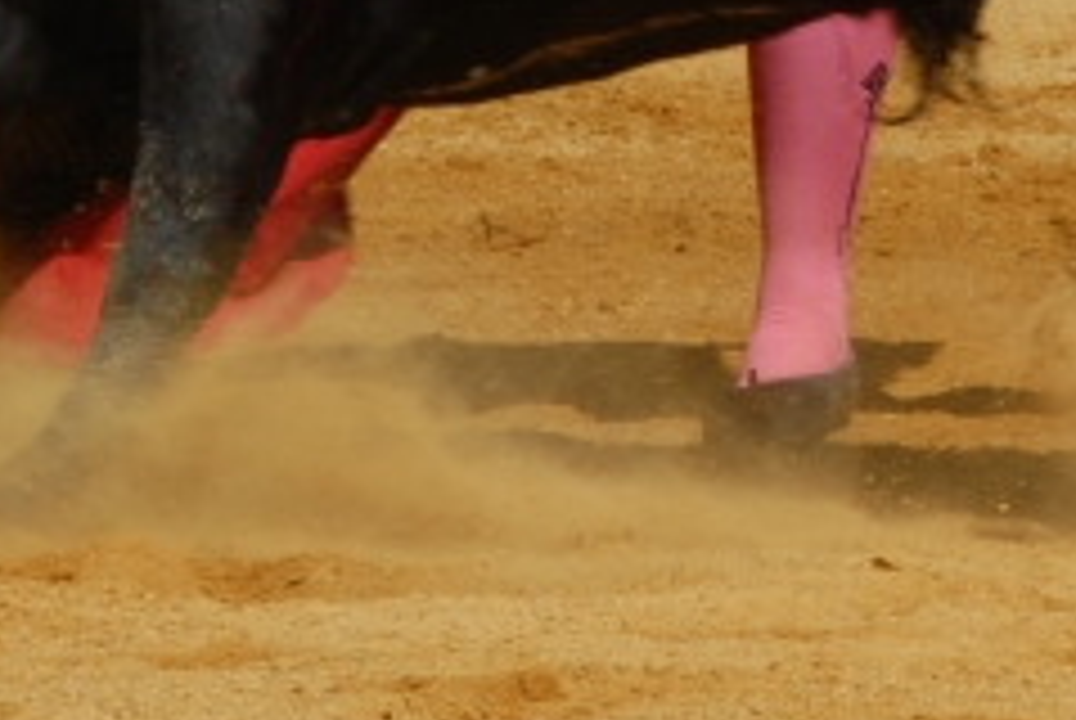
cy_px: -718
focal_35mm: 834
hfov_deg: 2.5
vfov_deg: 1.7
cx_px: 824
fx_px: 24958
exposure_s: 1/250
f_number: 9.5
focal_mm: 130
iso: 100
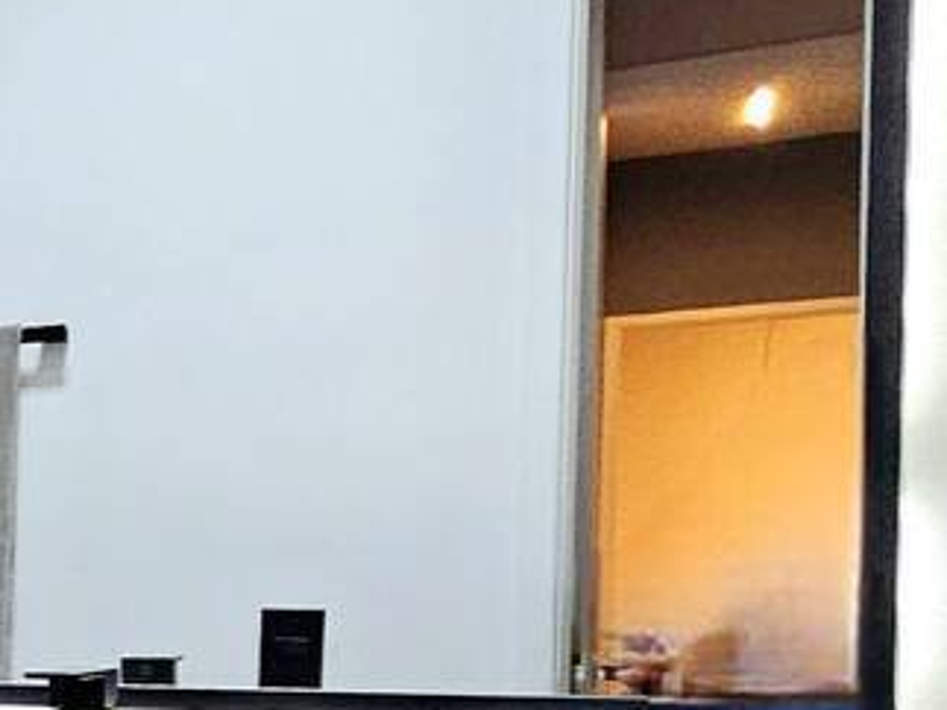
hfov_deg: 18.7
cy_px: 660
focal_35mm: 58
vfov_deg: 24.4
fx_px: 1586
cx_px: -991
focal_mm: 2.2
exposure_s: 1/60.2
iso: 160
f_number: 2.2
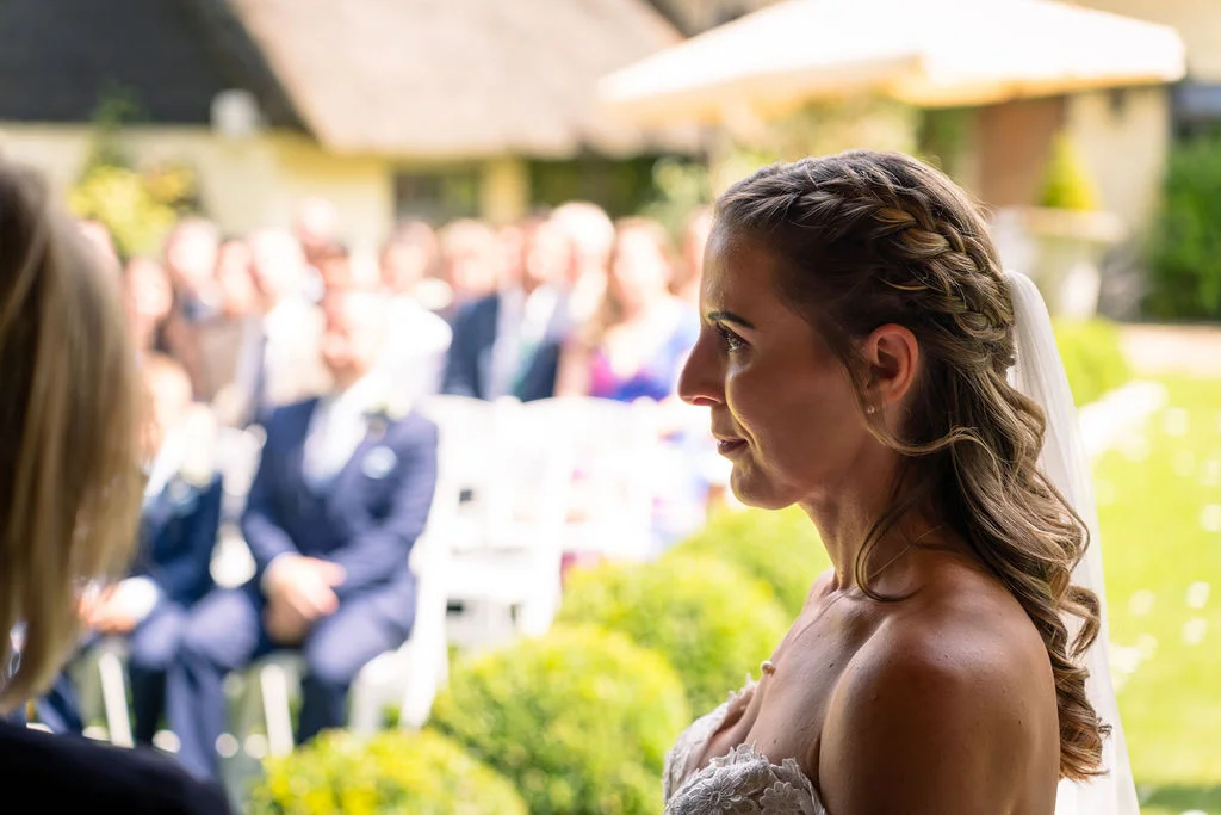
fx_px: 2544
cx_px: 610
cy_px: 408
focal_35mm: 75
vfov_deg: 18.2
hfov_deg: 27.0
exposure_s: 1/200
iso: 100
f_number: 3.5
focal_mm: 75
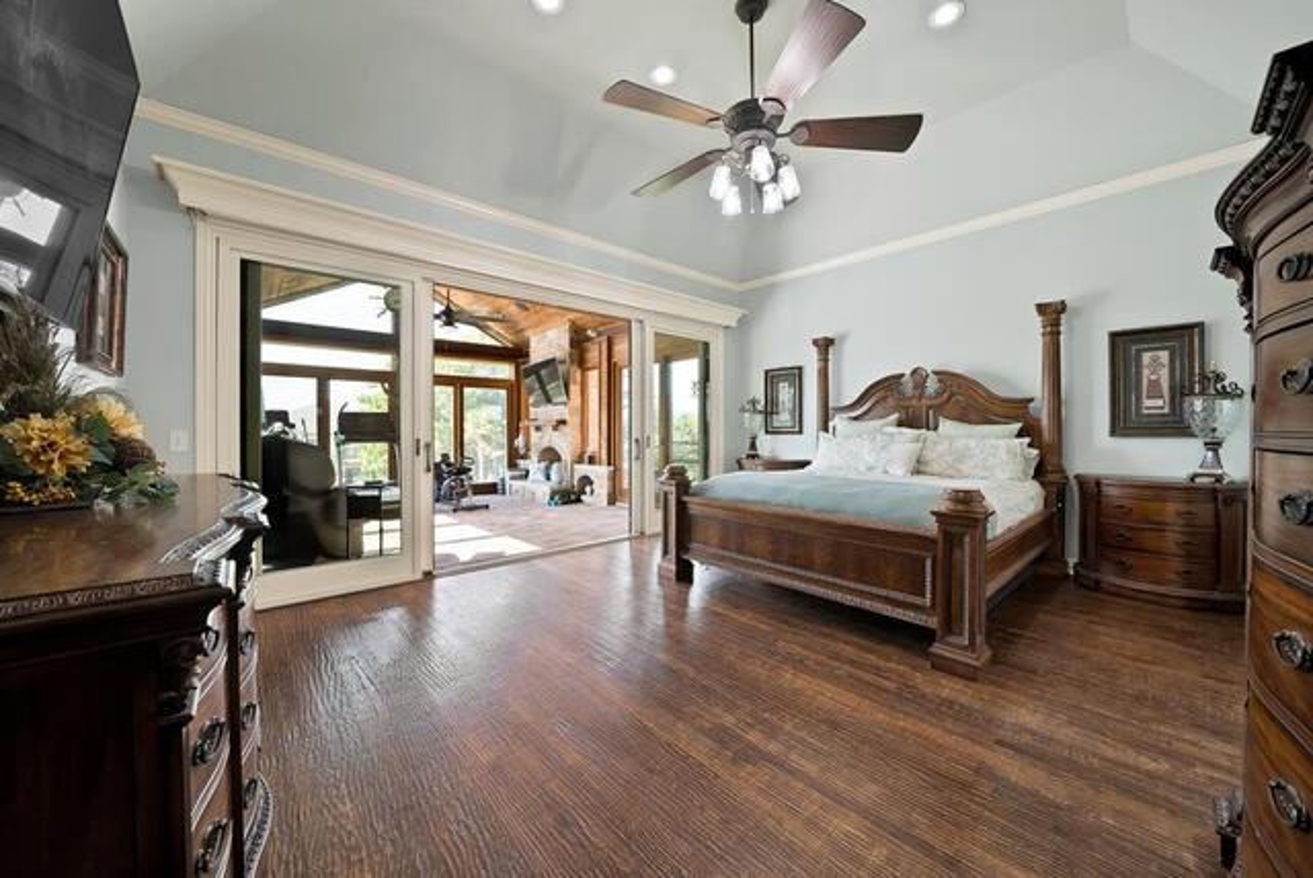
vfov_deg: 90.1
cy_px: 439
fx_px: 438
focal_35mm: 12
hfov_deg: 112.6
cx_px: 656
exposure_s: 1/5
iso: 640
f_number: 9
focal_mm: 12
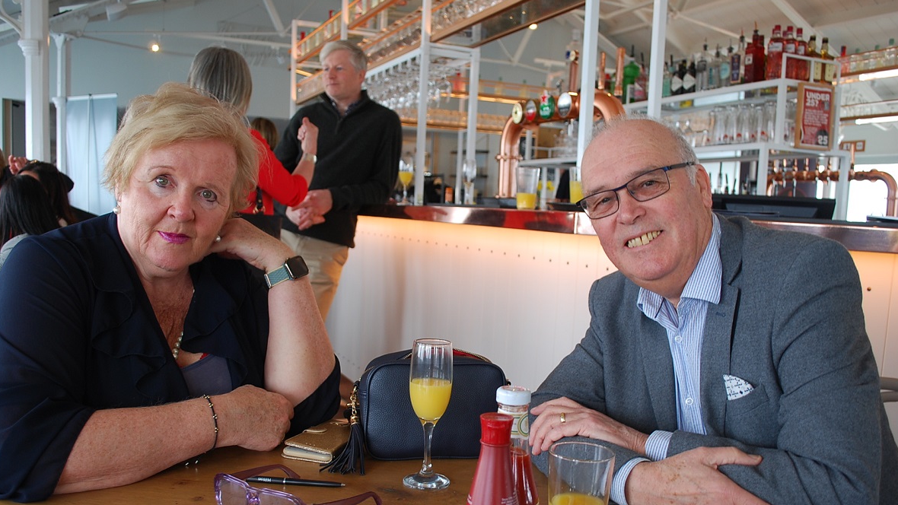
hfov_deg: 61.0
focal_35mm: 32
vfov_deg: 36.6
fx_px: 762
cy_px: 299
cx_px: 451
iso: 200
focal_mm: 20
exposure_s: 1/60
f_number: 4
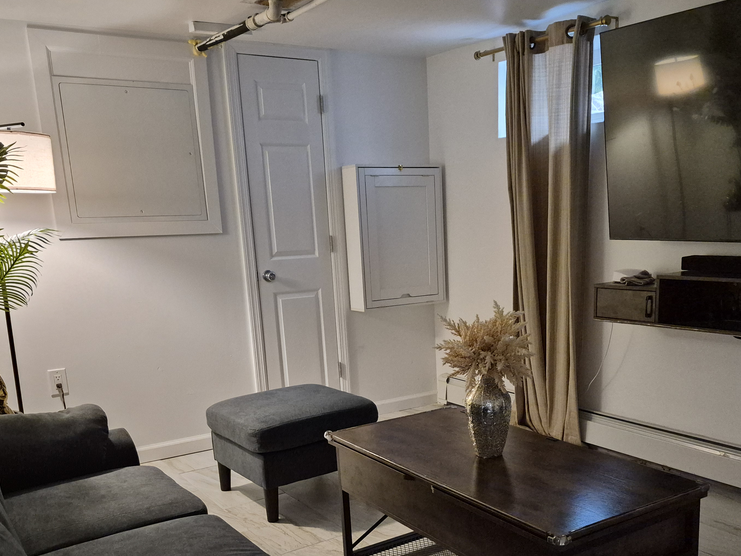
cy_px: 403
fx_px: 728
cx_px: 416
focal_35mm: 34
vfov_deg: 40.8
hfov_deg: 53.8
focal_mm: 5.4
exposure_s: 1/120
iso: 1250
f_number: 1.8
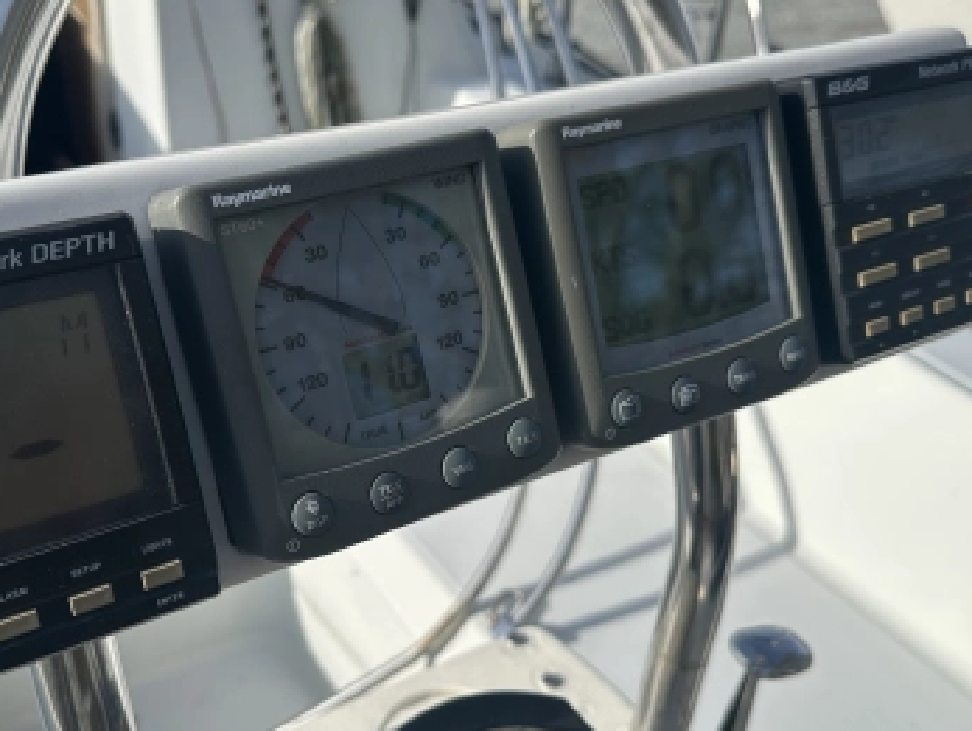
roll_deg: +0.7
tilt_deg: -31.0
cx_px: 415
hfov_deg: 48.8
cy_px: 382
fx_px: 1068
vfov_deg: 37.8
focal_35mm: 38
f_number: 1.78
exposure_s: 1/4762
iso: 80
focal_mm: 6.86
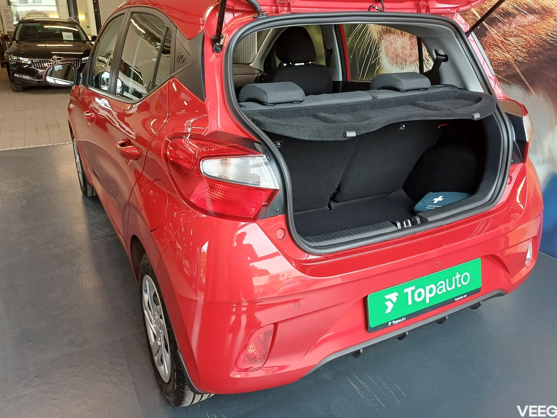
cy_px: 195
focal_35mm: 27
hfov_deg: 65.3
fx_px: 434
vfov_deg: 51.3
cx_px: 274
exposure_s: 1/50
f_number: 1.8
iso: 125
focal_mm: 4.65
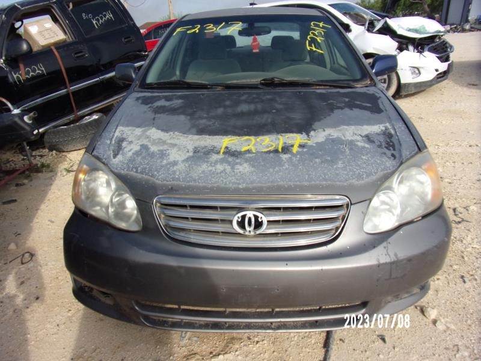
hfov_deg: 71.6
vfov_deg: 56.8
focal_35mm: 24
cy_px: 180
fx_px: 333
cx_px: 240
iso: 80
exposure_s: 1/100
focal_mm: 4.3
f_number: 10.8
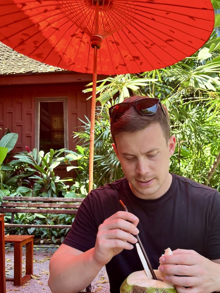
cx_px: 138
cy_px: 192
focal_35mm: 36
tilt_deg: -3.7
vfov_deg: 50.5
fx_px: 305
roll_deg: +0.9
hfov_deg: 39.4
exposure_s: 1/232
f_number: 1.6
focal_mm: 5.1
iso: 40
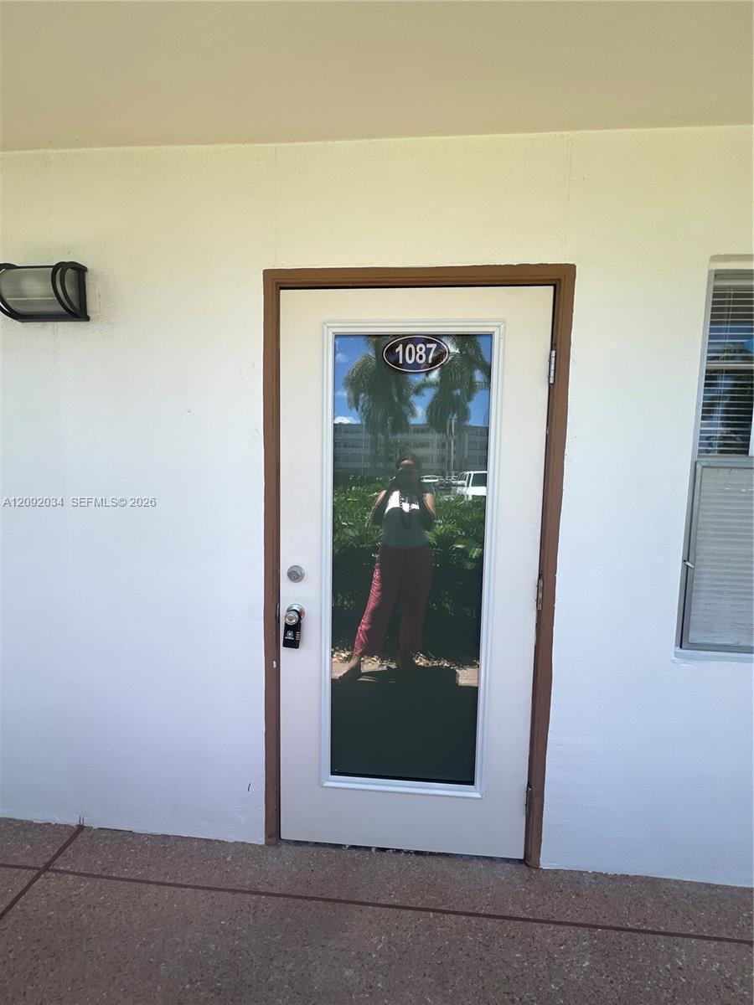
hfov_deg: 89.9
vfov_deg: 106.2
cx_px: 377
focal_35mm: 13
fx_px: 378
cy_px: 502
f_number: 1.8
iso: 32
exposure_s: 1/326
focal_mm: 1.57
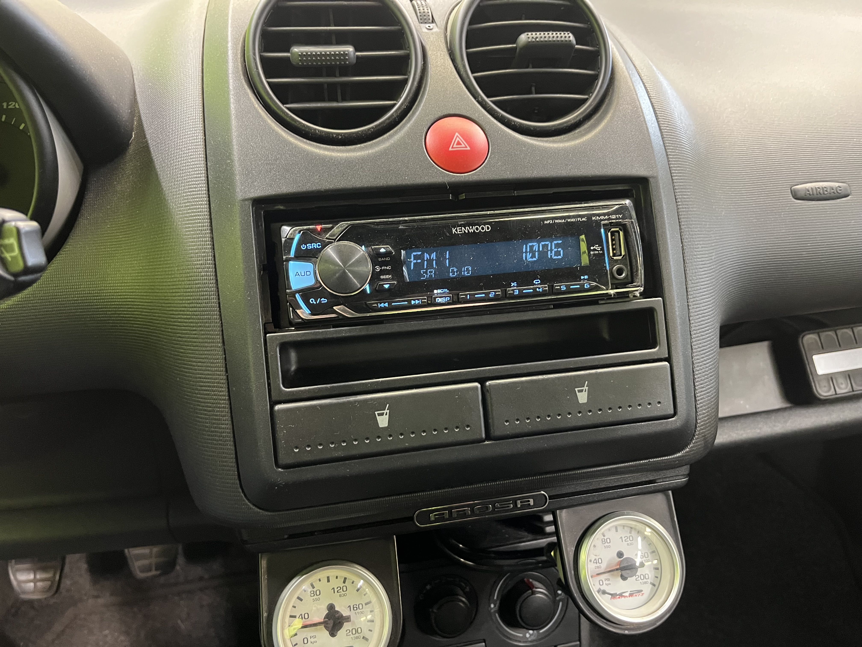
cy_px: 324
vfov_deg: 53.1
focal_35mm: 26
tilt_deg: -25.2
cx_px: 431
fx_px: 647
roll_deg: -0.3
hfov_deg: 67.3
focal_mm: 5.1
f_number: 1.6
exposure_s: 1/33
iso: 500
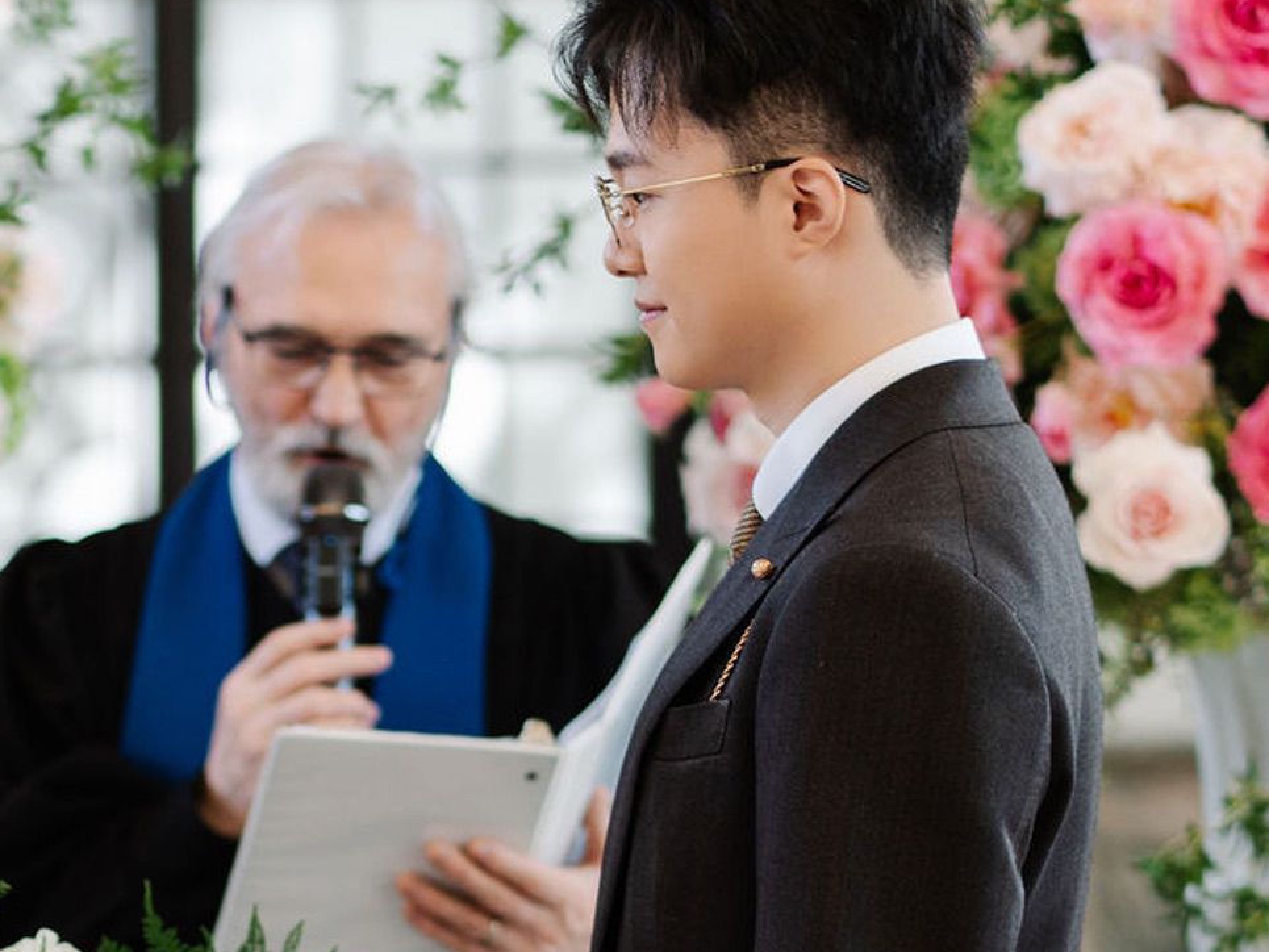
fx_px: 9313
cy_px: 867
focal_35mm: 254
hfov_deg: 7.8
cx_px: 280
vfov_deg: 5.8
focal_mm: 85
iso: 400
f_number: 1.8
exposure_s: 1/320
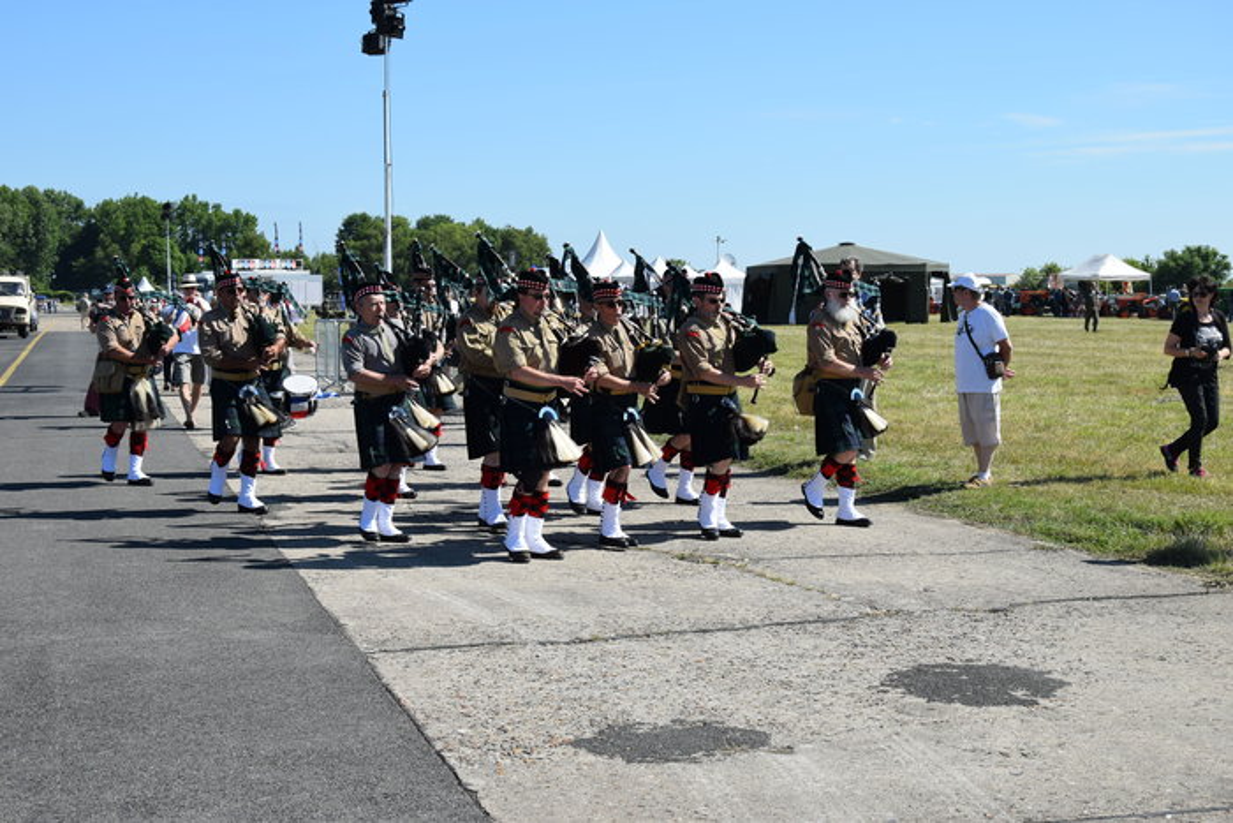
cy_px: 412
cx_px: 616
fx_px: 1747
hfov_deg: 38.9
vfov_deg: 26.5
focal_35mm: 51
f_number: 10
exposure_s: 1/400
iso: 200
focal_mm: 34
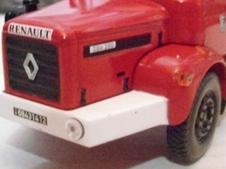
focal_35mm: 59
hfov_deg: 32.5
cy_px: 50
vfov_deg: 24.6
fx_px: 385
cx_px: 149
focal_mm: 5.6
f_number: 3
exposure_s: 1/25
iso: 1600
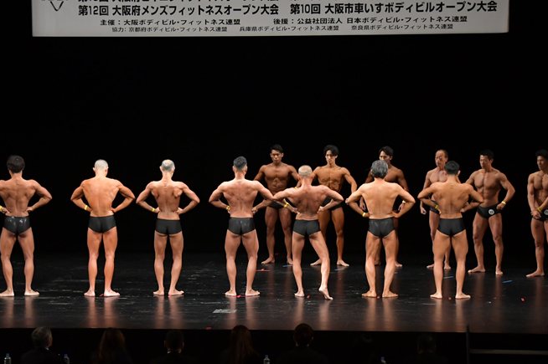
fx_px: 1749
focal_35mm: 115
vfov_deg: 11.9
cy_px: 202
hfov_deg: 17.8
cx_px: 243
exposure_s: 1/400
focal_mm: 65
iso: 3200
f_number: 5.6
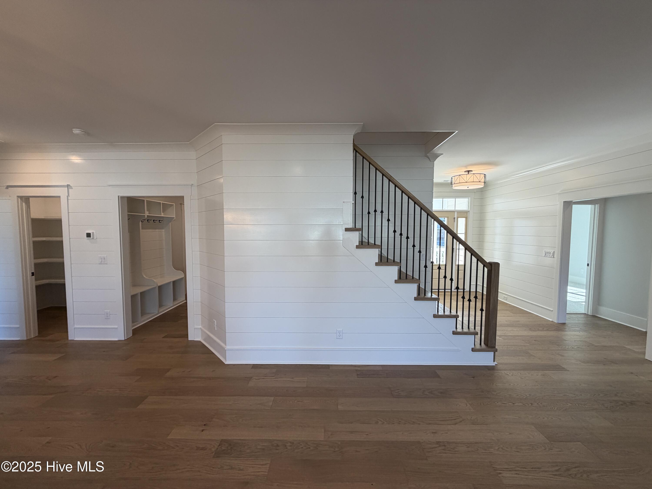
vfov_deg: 85.7
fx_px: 264
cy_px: 244
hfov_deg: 102.1
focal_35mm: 14
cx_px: 326
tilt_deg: -3.0
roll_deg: +0.4
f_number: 2.2
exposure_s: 1/120
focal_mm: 2.22
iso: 125
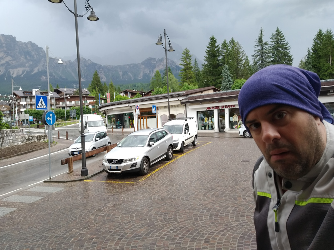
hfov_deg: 67.3
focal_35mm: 26
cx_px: 167
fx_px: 251
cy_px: 125
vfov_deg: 53.1
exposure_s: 1/242
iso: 100
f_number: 2.2
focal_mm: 3.82
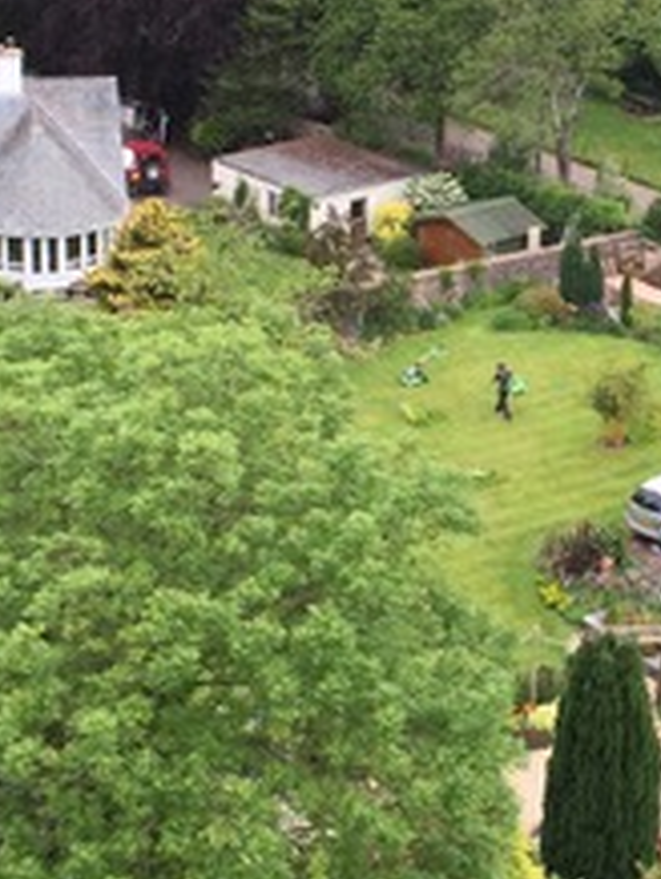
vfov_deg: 23.0
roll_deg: -3.9
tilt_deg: -22.6
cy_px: 367
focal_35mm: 85
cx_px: 625
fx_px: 2160
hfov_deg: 17.1
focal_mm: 4.15
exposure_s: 1/430
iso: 32
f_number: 2.2
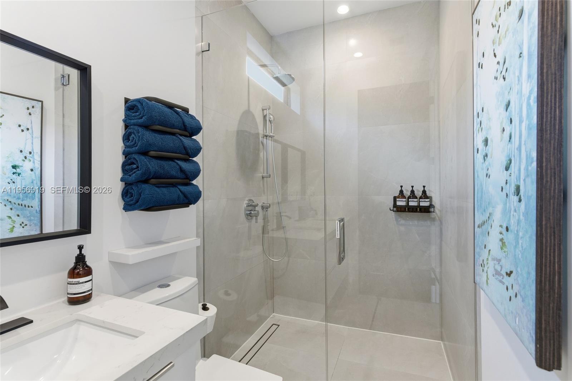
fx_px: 270
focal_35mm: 17
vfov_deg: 70.4
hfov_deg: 93.3
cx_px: 286
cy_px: 190
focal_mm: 17
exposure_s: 1/160
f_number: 8
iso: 250
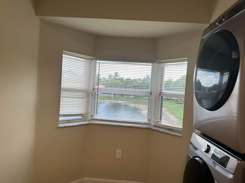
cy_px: 92
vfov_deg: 56.8
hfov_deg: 71.6
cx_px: 122
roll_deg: -3.9
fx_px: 170
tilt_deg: -1.3
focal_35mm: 24
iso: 64
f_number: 1.78
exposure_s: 1/218
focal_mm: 6.86
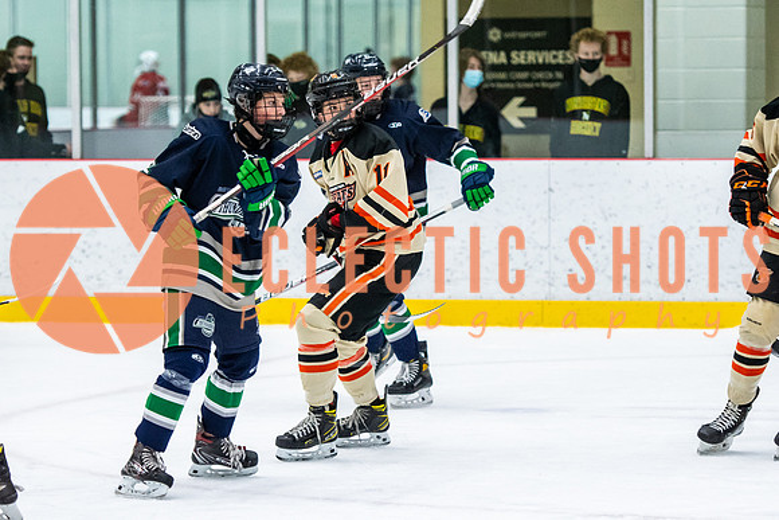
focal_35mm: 203
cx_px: 390
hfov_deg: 10.1
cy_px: 205
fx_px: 4403
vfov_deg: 6.8
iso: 2200
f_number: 2.8
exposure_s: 1/640
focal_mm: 112
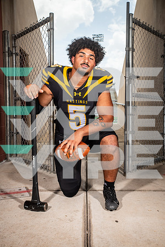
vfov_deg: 50.7
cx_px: 82
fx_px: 261
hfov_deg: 35.1
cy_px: 124
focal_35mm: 38
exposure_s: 1/400
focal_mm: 38
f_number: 7.1
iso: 160
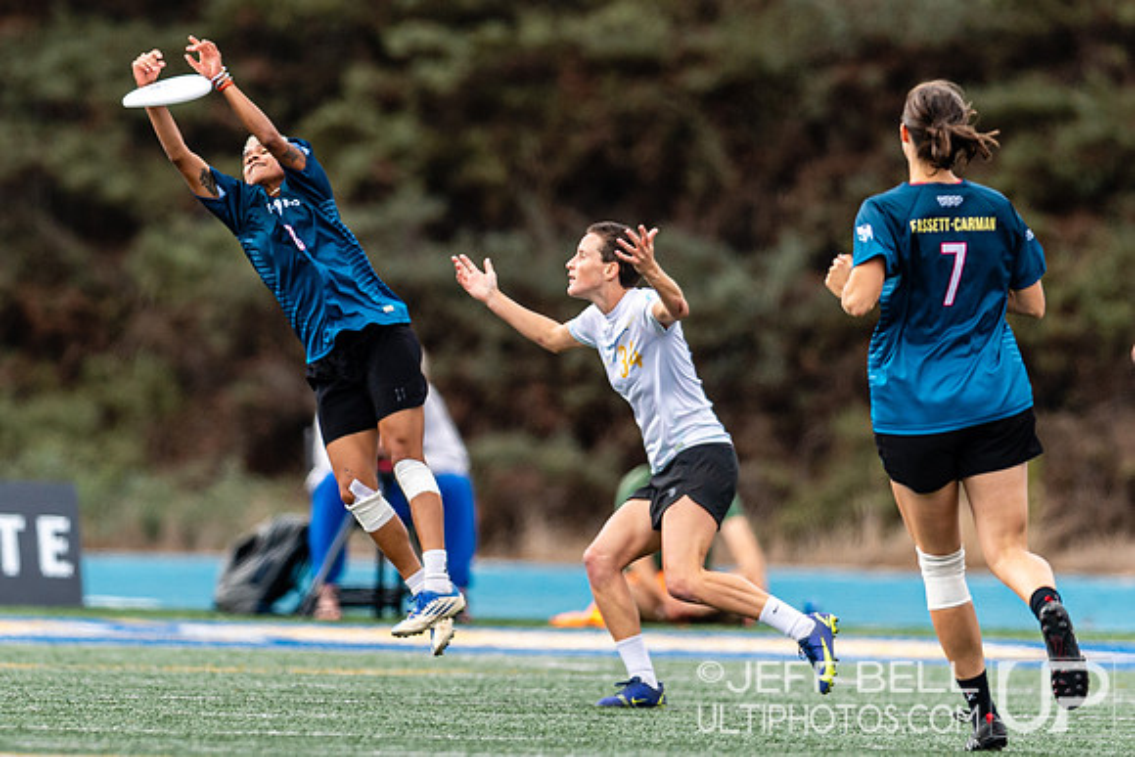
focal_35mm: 896
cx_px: 364
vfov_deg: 1.5
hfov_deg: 2.3
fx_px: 28239
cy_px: 256
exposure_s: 1/1000
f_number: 2.8
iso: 100
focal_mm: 400
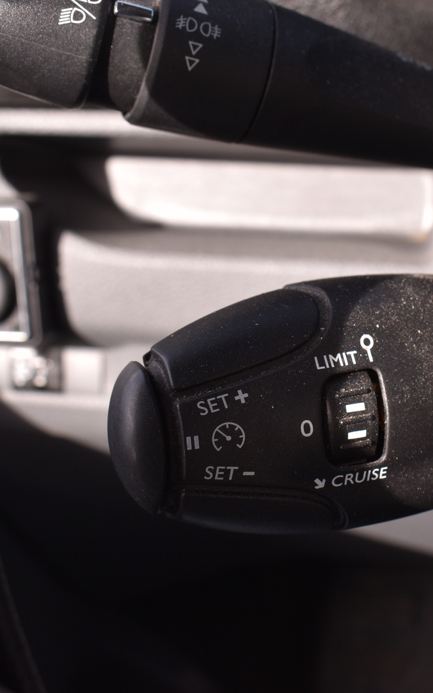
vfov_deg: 36.3
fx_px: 1057
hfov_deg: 22.9
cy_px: 344
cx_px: 324
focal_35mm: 56
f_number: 8
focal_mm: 24
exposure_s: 1/250
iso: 200
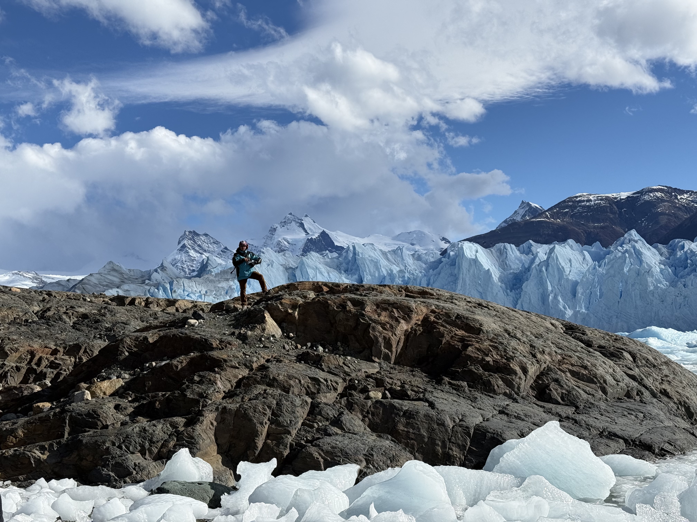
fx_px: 966
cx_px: 348
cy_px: 261
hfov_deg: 39.7
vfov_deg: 30.3
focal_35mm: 48
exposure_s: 1/7874
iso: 64
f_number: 1.78
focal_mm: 6.76
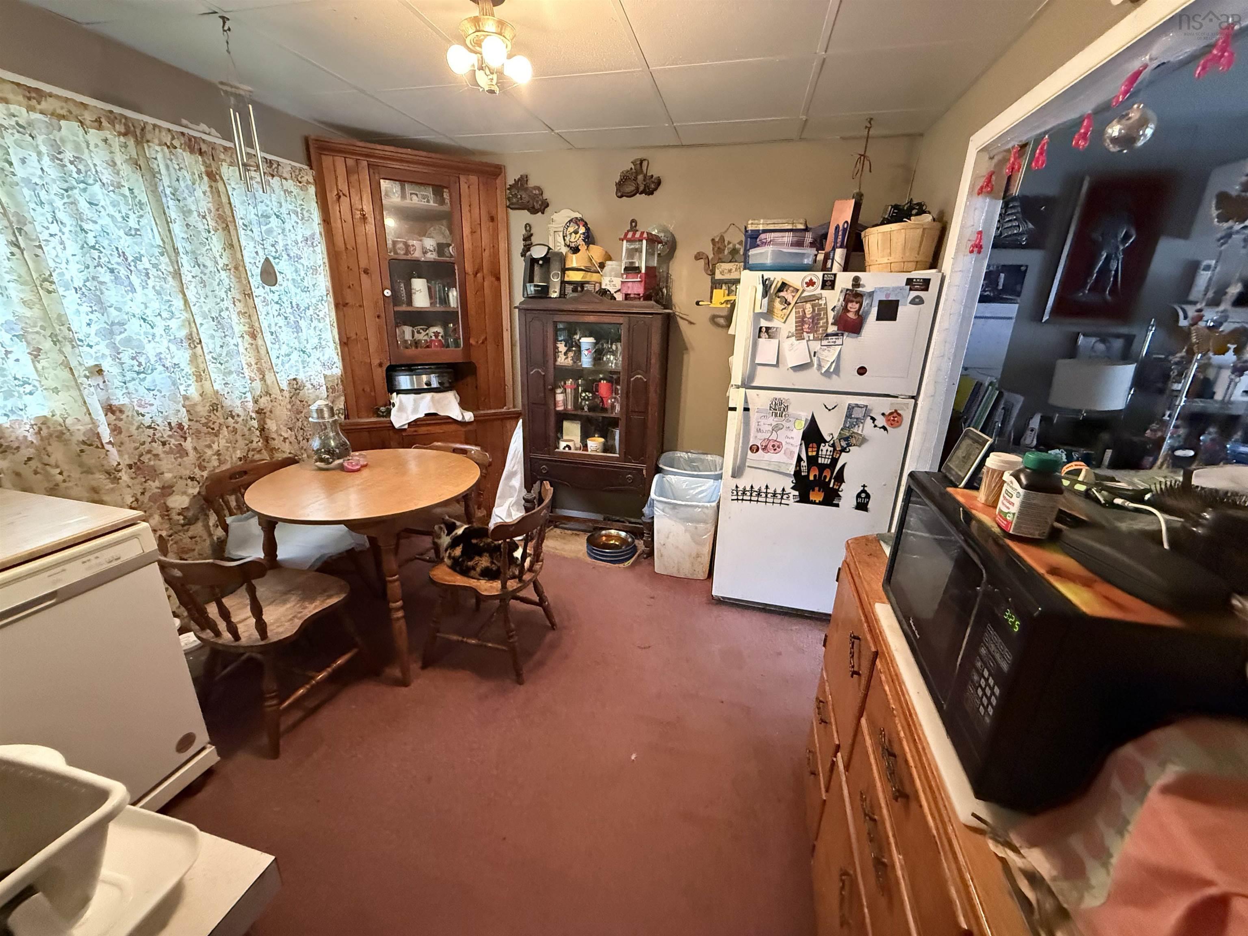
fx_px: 505
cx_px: 624
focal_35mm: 14
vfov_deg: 85.7
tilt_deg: -18.3
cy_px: 468
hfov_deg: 102.1
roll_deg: -1.5
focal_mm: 2.22
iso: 1000
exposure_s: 1/60
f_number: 2.2
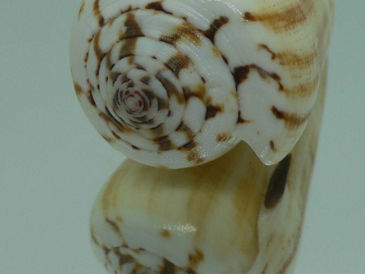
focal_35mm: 72
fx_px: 759
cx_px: 208
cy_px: 107
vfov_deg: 20.4
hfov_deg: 27.0
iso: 80
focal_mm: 4.6
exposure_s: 1/60
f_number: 2.8
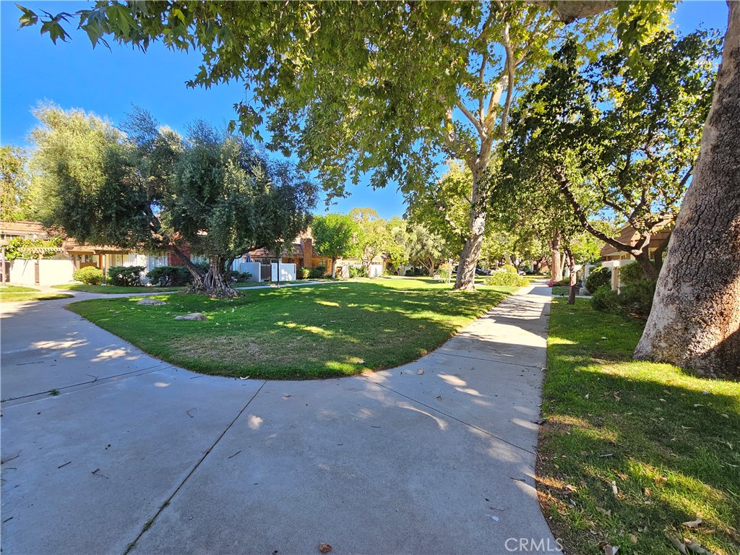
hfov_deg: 106.2
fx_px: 278
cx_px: 370
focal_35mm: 13
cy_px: 278
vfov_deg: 89.9
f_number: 2.2
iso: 50
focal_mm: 2.2
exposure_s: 1/219
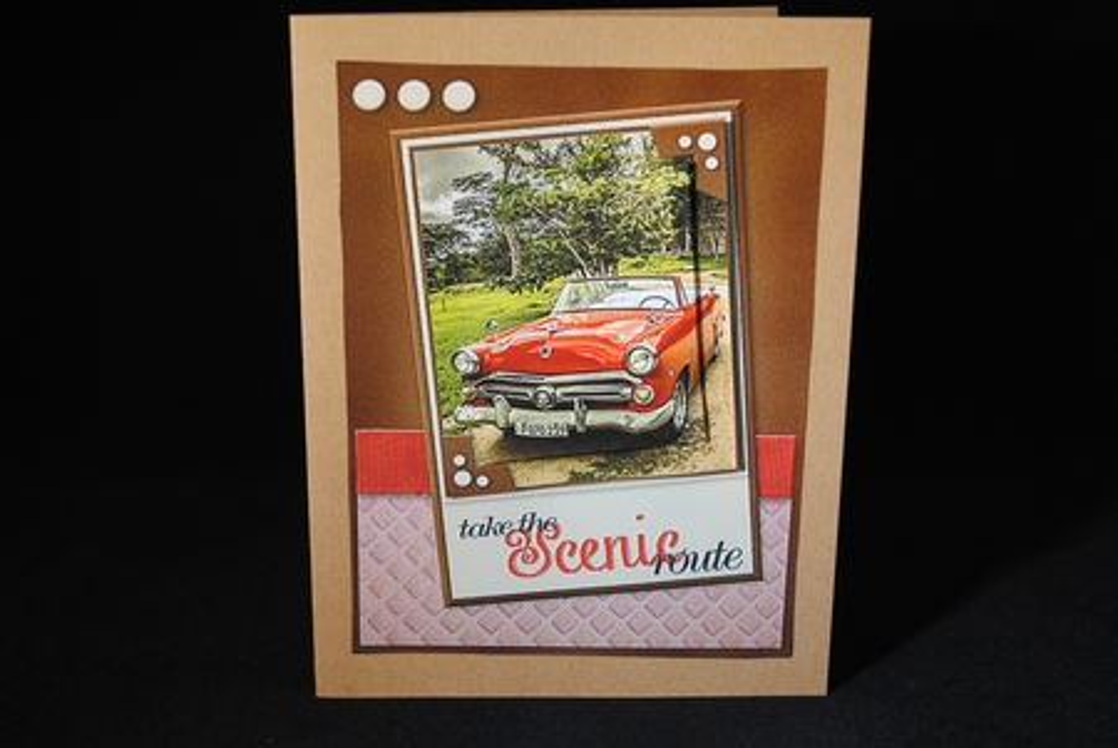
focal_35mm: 51
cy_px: 374
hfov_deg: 38.8
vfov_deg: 26.5
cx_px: 559
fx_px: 1585
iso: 450
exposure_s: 1/30
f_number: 5
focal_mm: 34
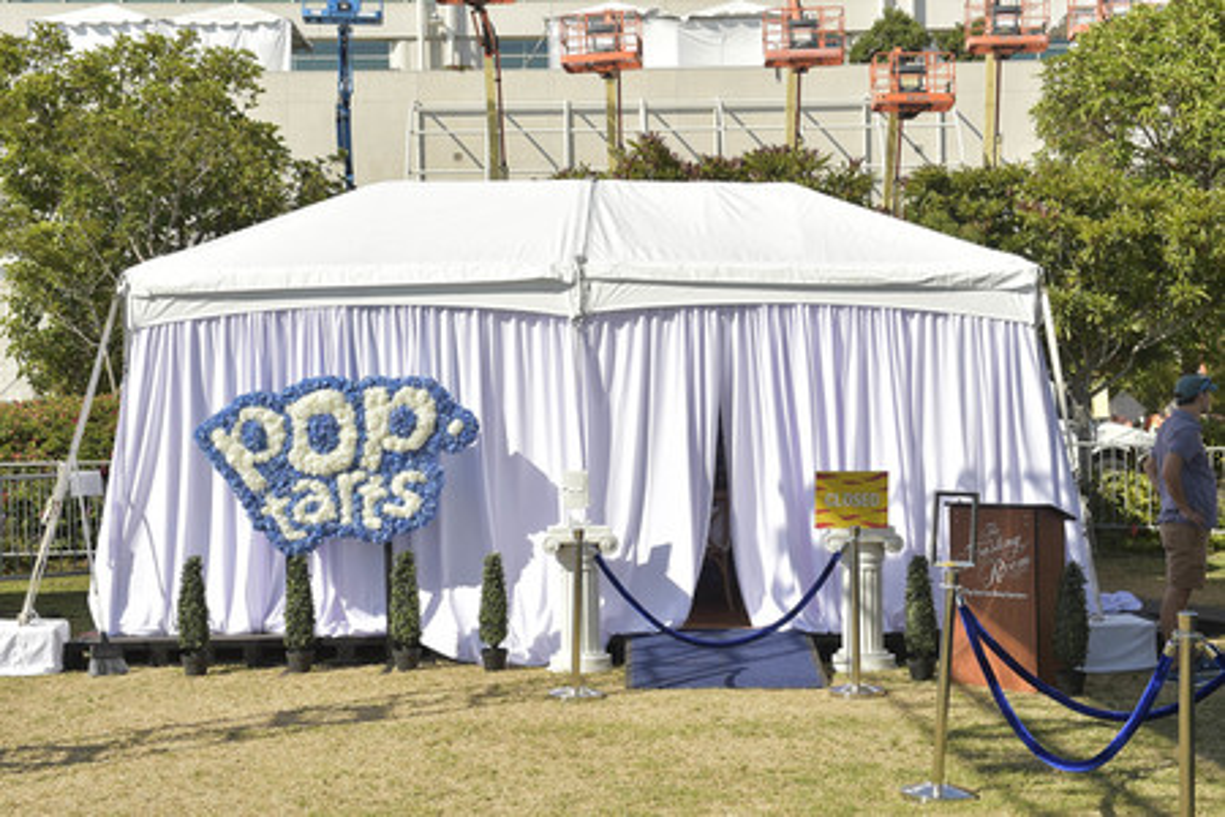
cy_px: 408
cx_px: 612
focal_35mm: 56
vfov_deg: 24.2
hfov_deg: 35.6
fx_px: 1905
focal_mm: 56
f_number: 10
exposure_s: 1/250
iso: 160
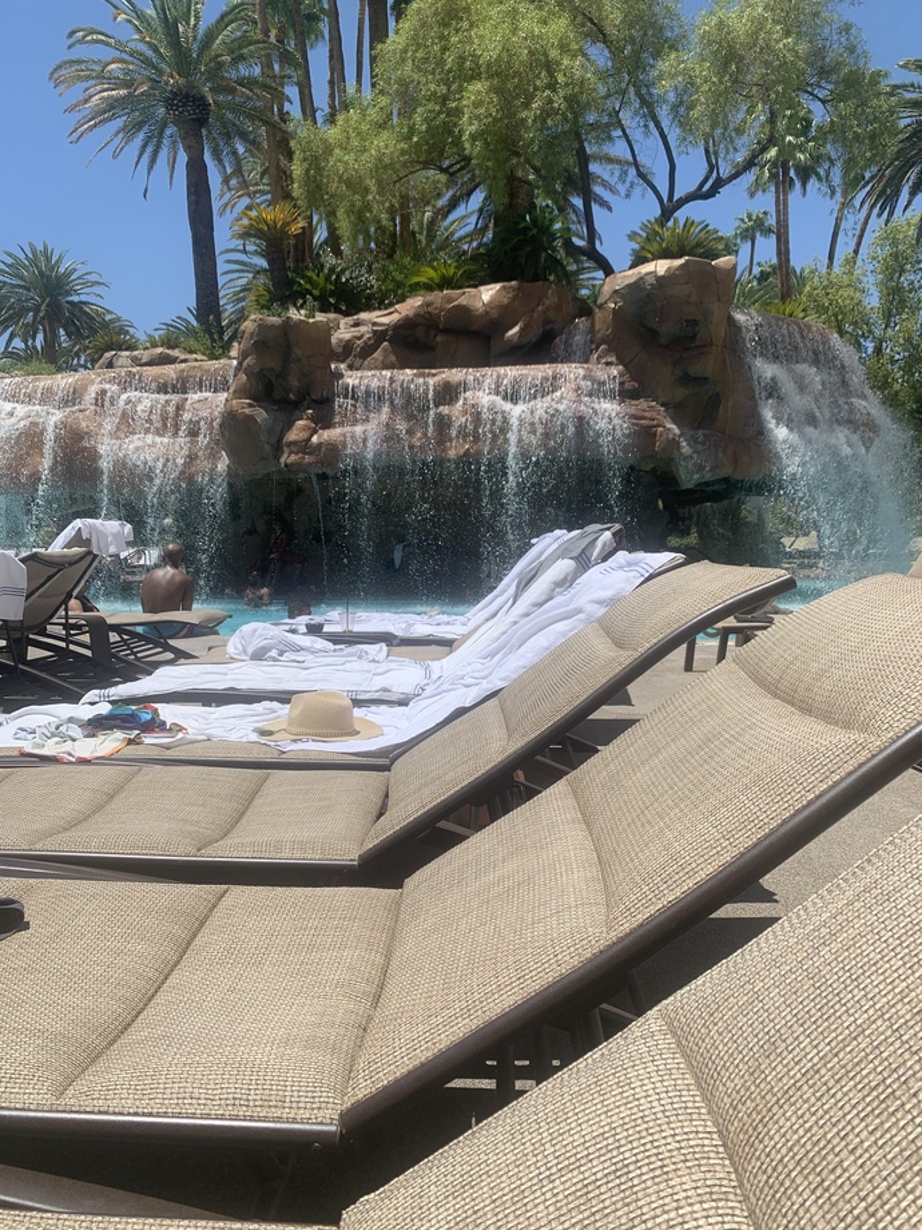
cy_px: 615
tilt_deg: -2.1
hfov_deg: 53.1
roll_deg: +1.0
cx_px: 461
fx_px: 923
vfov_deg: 67.3
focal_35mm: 26
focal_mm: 4.25
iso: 25
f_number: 1.8
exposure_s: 1/3521
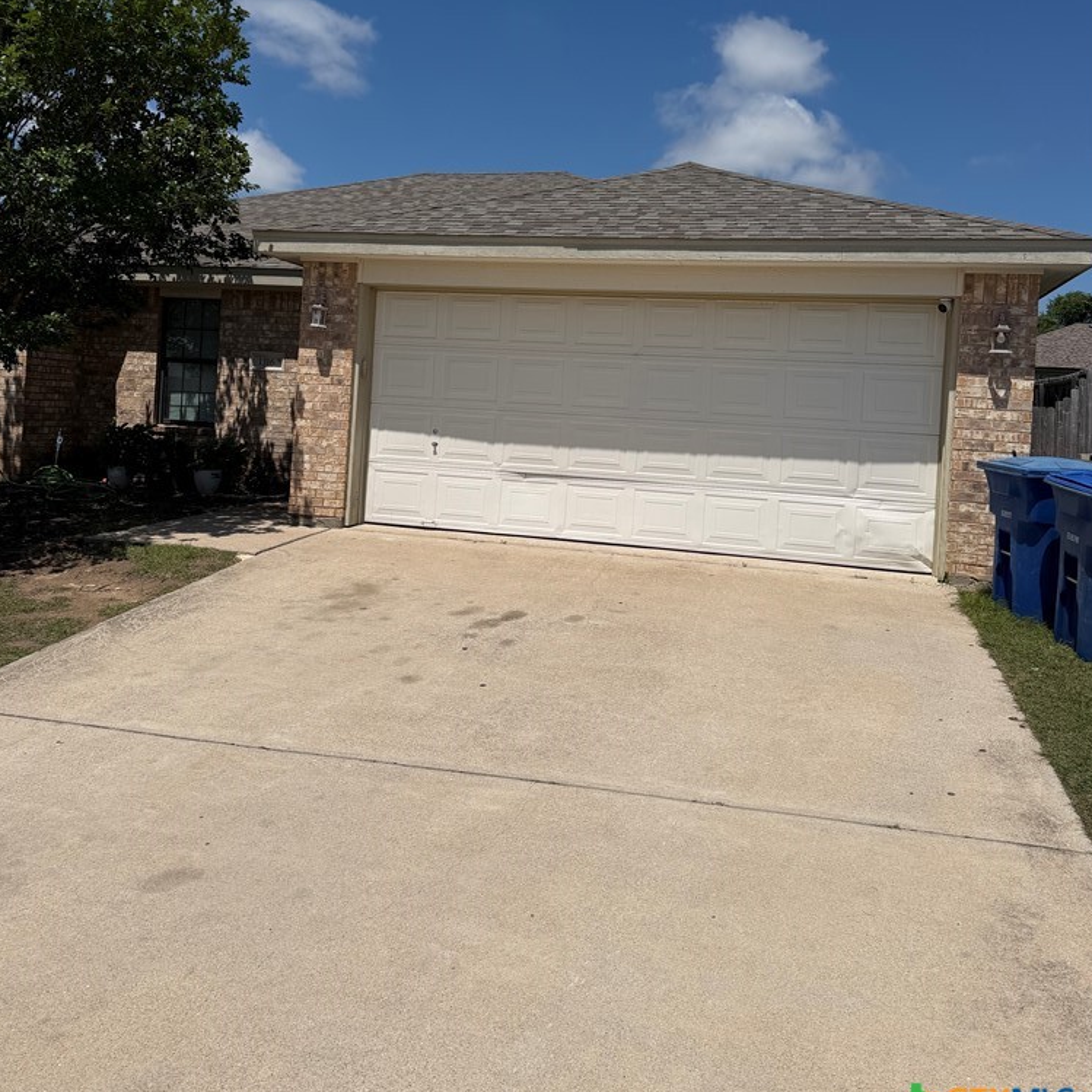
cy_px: 407
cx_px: 550
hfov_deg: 55.6
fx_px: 1035
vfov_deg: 55.0
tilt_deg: +2.4
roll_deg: -3.3
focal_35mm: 29
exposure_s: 1/11905
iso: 80
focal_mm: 6.76
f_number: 1.78
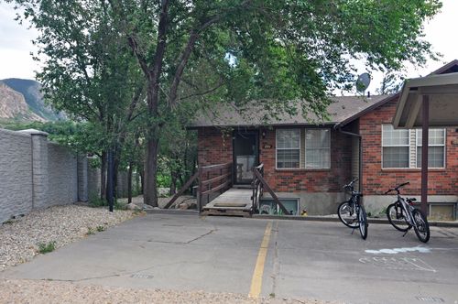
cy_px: 152
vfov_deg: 43.5
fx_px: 381
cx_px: 229
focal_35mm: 30
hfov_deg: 62.0
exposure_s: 1/200
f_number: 7.1
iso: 200
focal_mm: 20
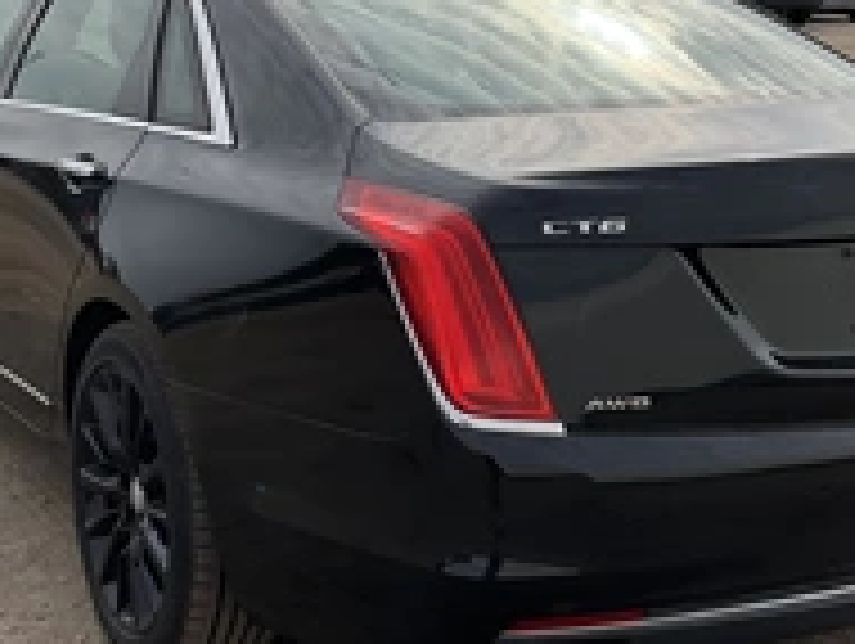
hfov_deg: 31.6
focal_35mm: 61
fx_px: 1509
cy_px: 257
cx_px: 428
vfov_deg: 24.0
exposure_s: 1/2427
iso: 25
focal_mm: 3
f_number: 1.8
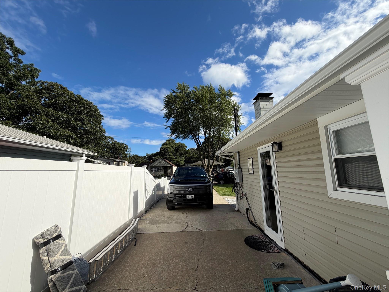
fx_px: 157
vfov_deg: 85.7
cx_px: 194
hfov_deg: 102.1
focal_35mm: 14
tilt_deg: +9.3
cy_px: 146
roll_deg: +1.7
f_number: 2.2
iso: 20
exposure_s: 1/1033
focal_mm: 2.22
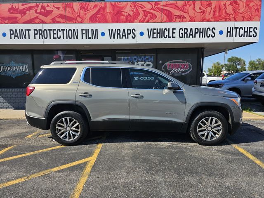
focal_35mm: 23
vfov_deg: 58.9
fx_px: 175
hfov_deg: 73.9
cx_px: 132
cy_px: 99
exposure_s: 1/1117
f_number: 1.7
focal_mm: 6.3
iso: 20
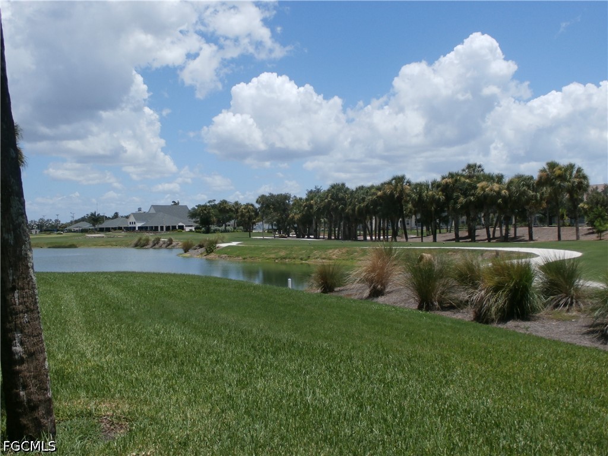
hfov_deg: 54.0
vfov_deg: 41.8
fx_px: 597
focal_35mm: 34
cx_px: 304
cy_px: 228
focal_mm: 6
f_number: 3.4
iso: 100
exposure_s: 1/1600
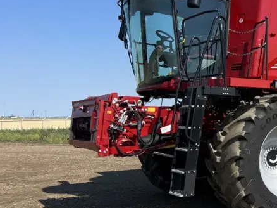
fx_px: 456
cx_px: 292
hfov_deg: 30.8
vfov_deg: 25.6
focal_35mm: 57
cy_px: 94
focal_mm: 5.7
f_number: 1.5
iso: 50
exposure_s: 1/3704
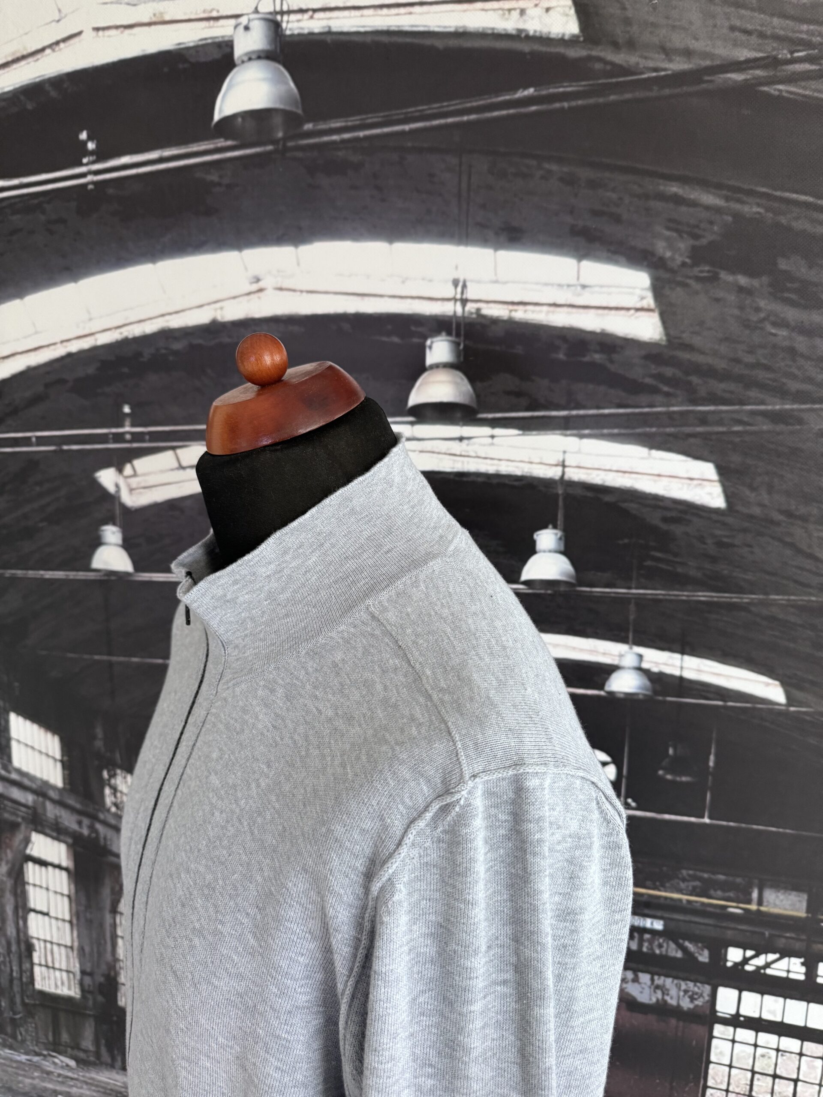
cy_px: 548
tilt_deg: -12.5
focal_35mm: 24
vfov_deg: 71.6
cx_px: 412
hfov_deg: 56.8
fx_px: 761
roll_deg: -0.1
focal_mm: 6.76
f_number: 1.78
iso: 200
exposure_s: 1/111
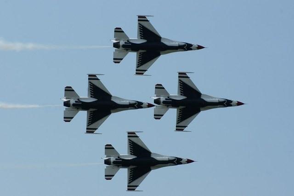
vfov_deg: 5.1
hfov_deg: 7.6
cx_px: 147
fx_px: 2204
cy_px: 98
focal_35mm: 270
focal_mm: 180
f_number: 13
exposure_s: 1/400
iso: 200
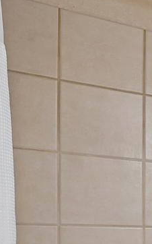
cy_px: 249
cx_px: 494
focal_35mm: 73
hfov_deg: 10.3
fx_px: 484
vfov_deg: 26.6
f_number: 8
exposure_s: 1/8
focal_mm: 16
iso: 400
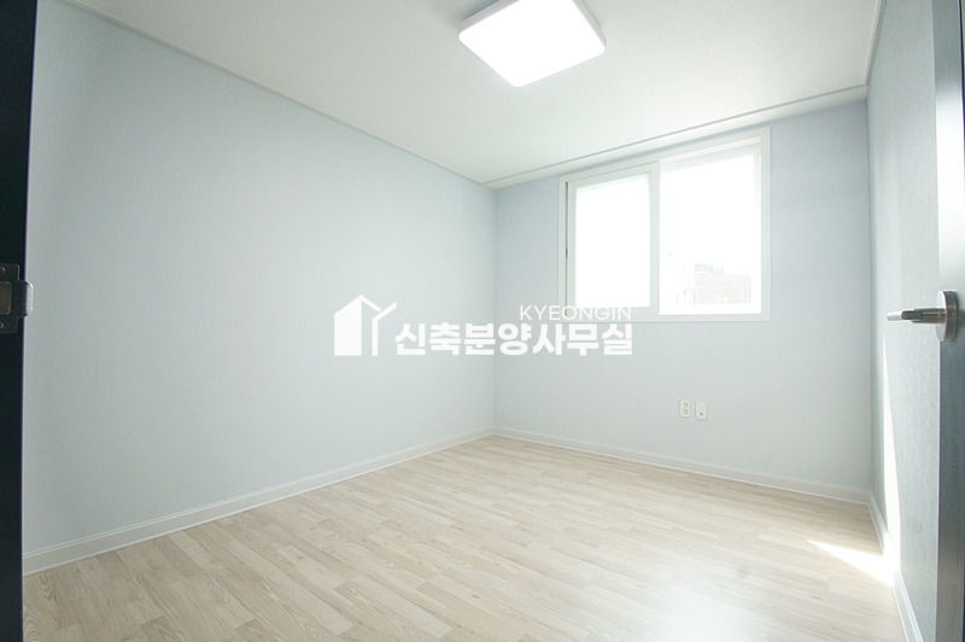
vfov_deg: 77.2
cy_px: 321
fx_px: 402
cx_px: 482
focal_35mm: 15
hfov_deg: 100.4
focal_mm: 10
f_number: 9
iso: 800
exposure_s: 1/30
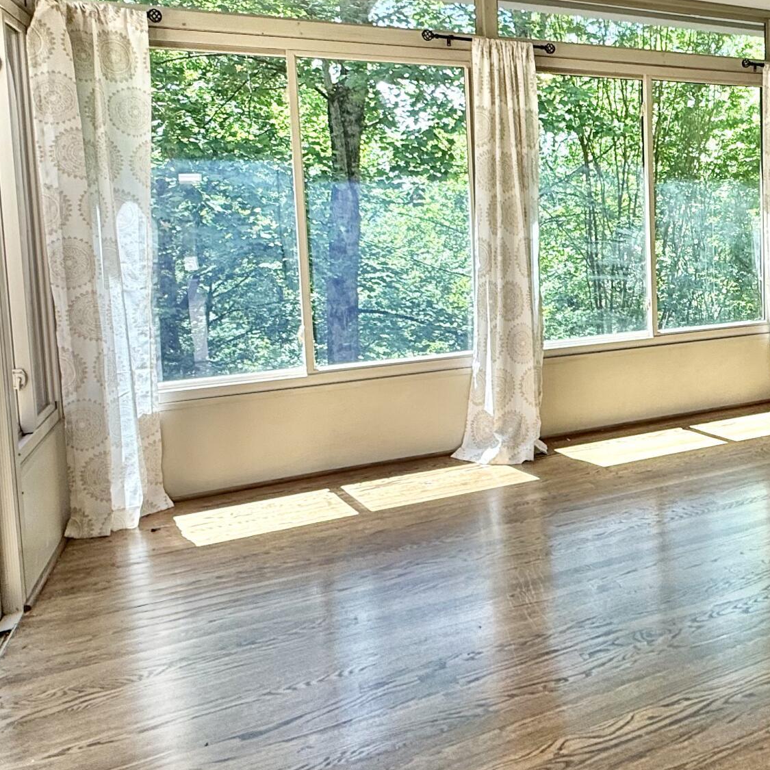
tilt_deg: -3.6
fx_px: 830
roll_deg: +0.7
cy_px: 264
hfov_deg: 43.7
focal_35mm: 33
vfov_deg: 49.0
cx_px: 742
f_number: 2.2
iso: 64
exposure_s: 1/127
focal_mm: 2.22
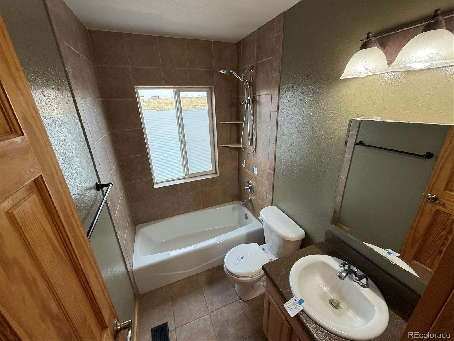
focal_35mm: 14
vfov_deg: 85.7
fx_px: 184
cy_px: 170
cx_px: 227
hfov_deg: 102.1
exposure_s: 1/120
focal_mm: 2.22
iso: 125
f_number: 2.2
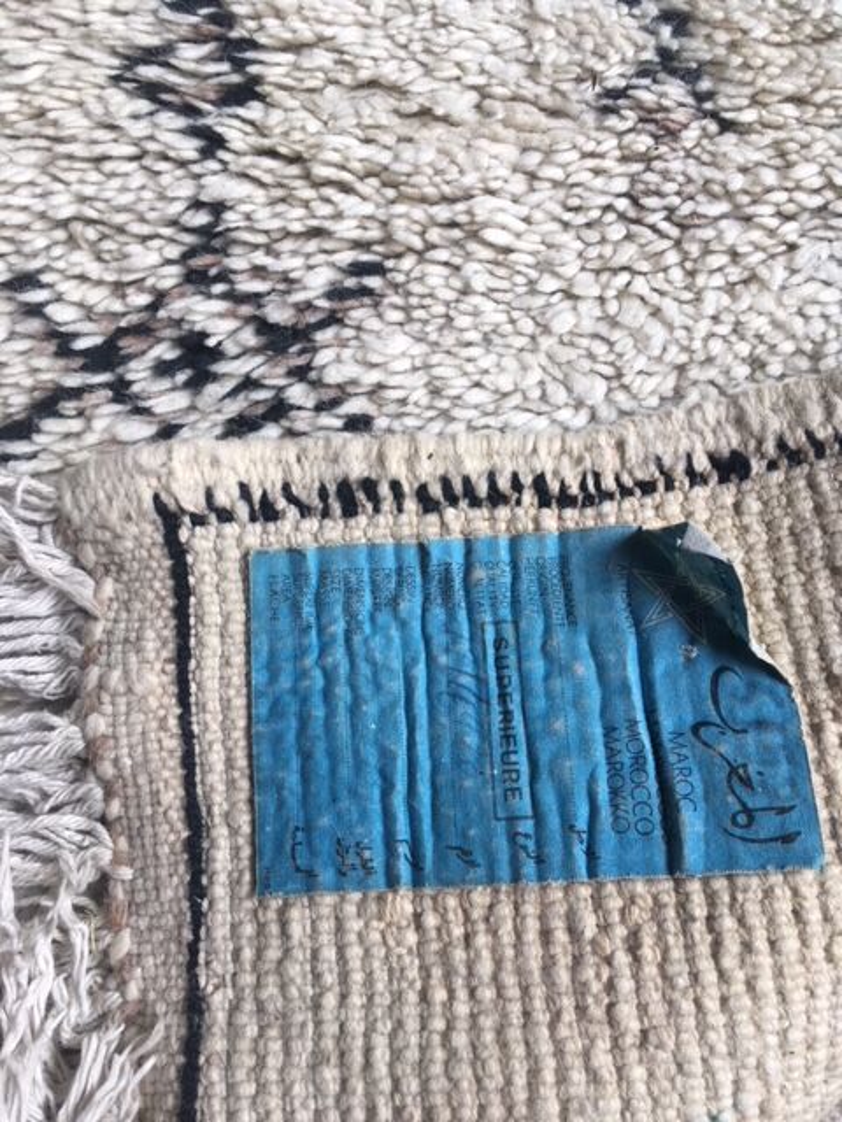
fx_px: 941
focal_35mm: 29
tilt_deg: -84.1
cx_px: 421
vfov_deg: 61.7
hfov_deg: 48.2
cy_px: 561
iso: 40
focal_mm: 4.15
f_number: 2.2
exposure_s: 1/100
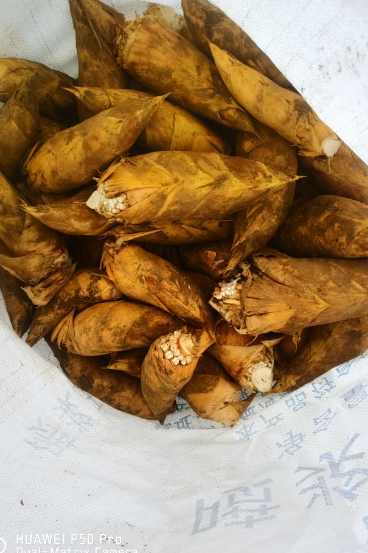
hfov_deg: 39.9
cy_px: 245
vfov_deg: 57.1
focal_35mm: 33
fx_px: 506
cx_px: 191
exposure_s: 1/100
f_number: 1.8
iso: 400
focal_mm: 5.54
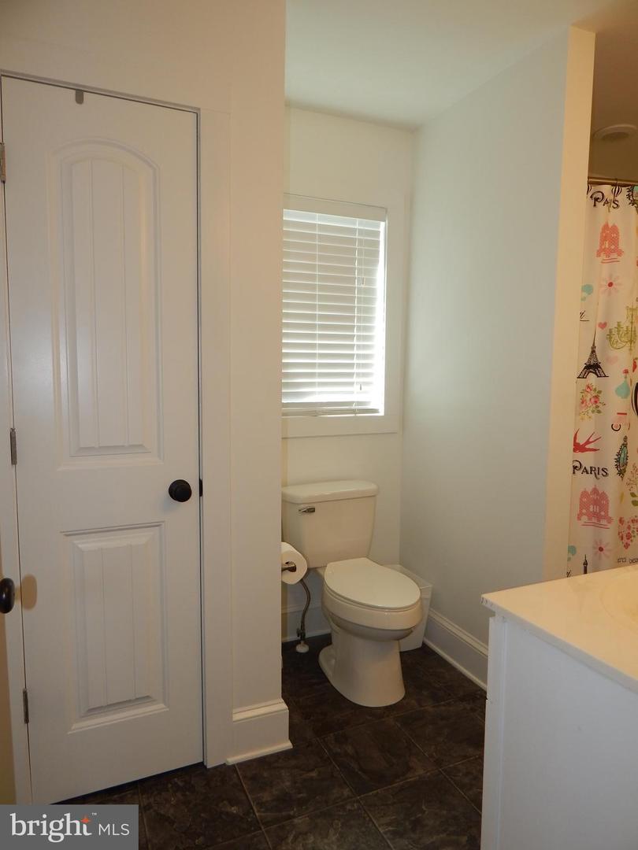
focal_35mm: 22
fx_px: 541
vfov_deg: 76.4
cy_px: 425
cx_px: 319
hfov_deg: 61.1
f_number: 3
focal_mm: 4
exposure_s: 1/80
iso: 125
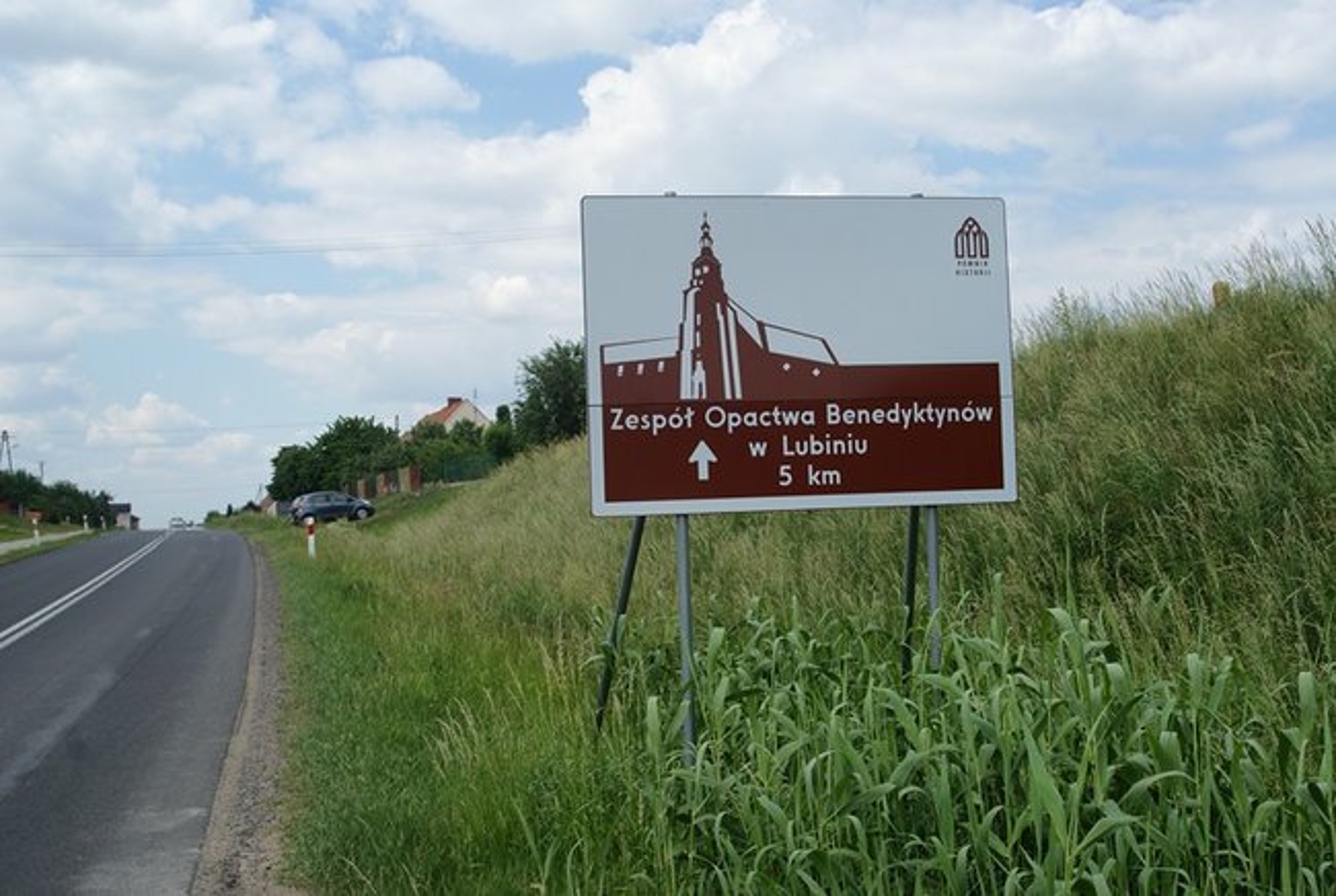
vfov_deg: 30.0
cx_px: 668
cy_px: 448
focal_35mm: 45
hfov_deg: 43.5
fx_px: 1673
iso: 100
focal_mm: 30
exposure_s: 1/160
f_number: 11
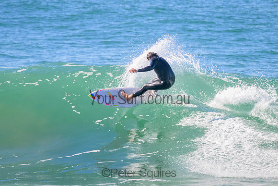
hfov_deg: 2.2
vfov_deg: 1.5
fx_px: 7302
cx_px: 148
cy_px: 76
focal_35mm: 945
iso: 2000
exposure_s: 1/2000
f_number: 11
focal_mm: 800
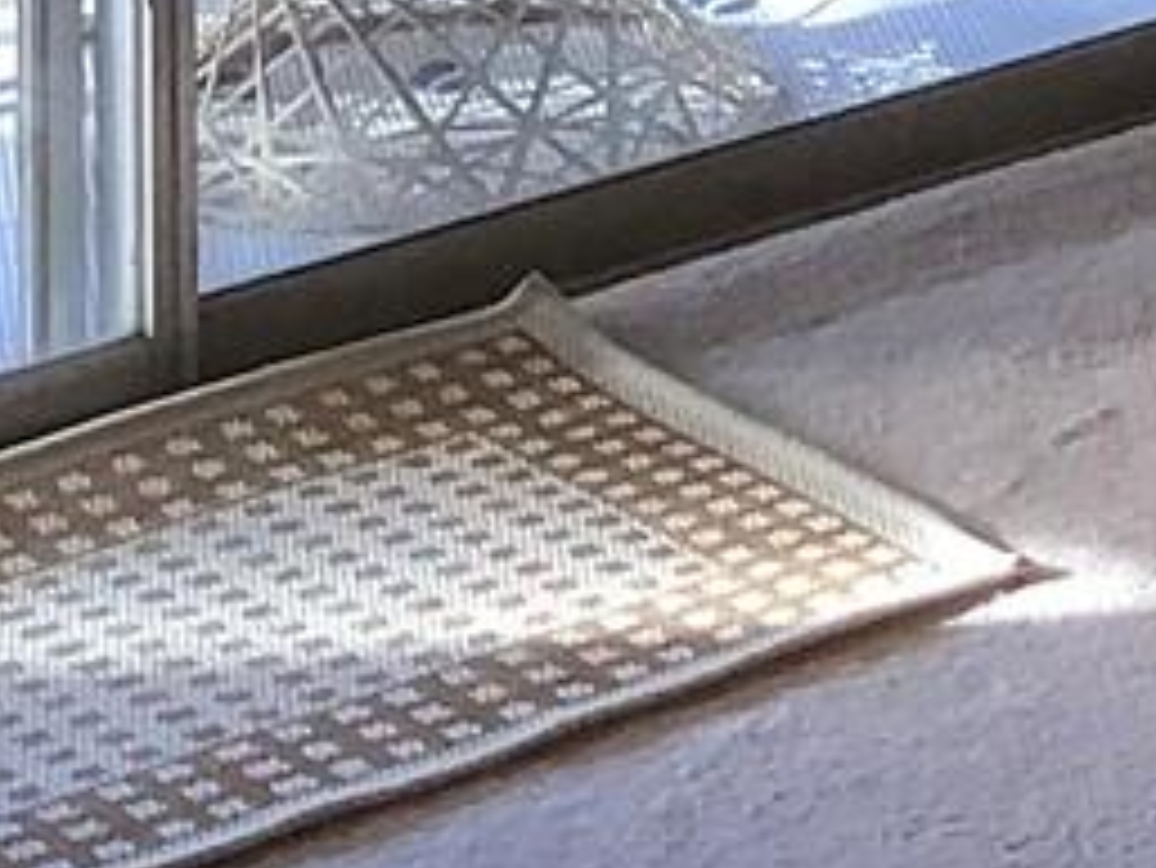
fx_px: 6448
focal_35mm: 193
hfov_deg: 9.9
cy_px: -1426
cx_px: 1781
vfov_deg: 7.1
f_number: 2.4
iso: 125
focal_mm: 3.3
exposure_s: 1/60
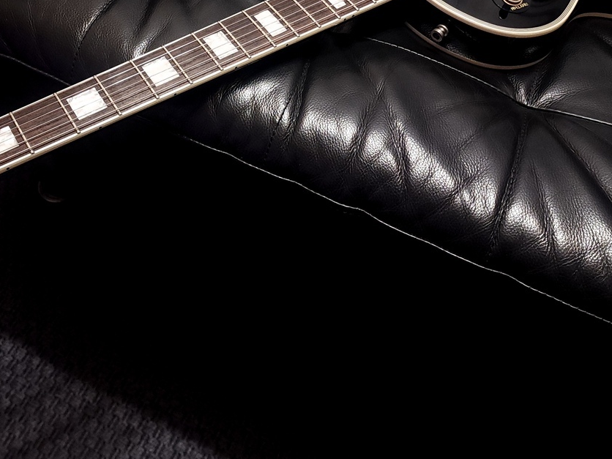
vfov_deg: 31.2
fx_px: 778
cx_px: 255
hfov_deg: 42.8
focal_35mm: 44
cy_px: 36
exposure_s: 1/24
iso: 250
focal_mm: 6.4
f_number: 1.8
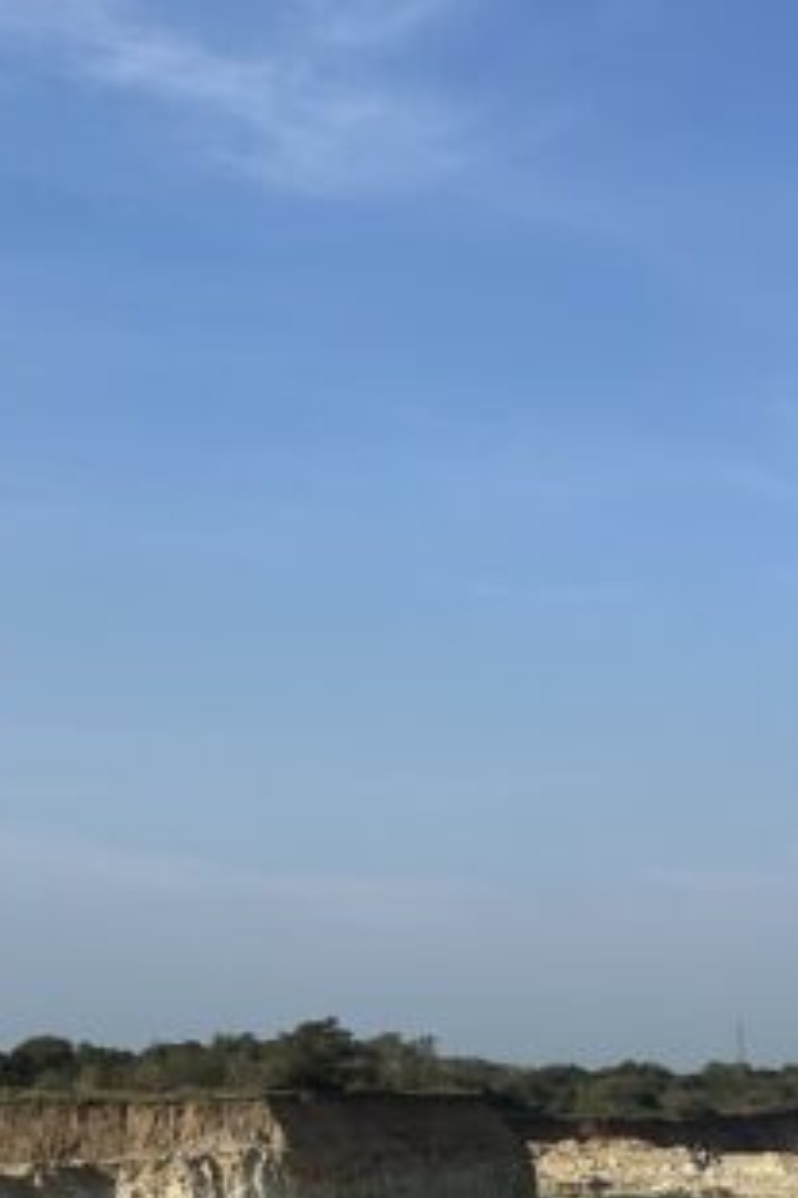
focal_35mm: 89
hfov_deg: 15.3
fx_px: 2962
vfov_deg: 22.8
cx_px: 509
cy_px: 797
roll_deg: -0.2
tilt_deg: +5.3
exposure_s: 1/5076
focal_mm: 5.7
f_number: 1.5
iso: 50
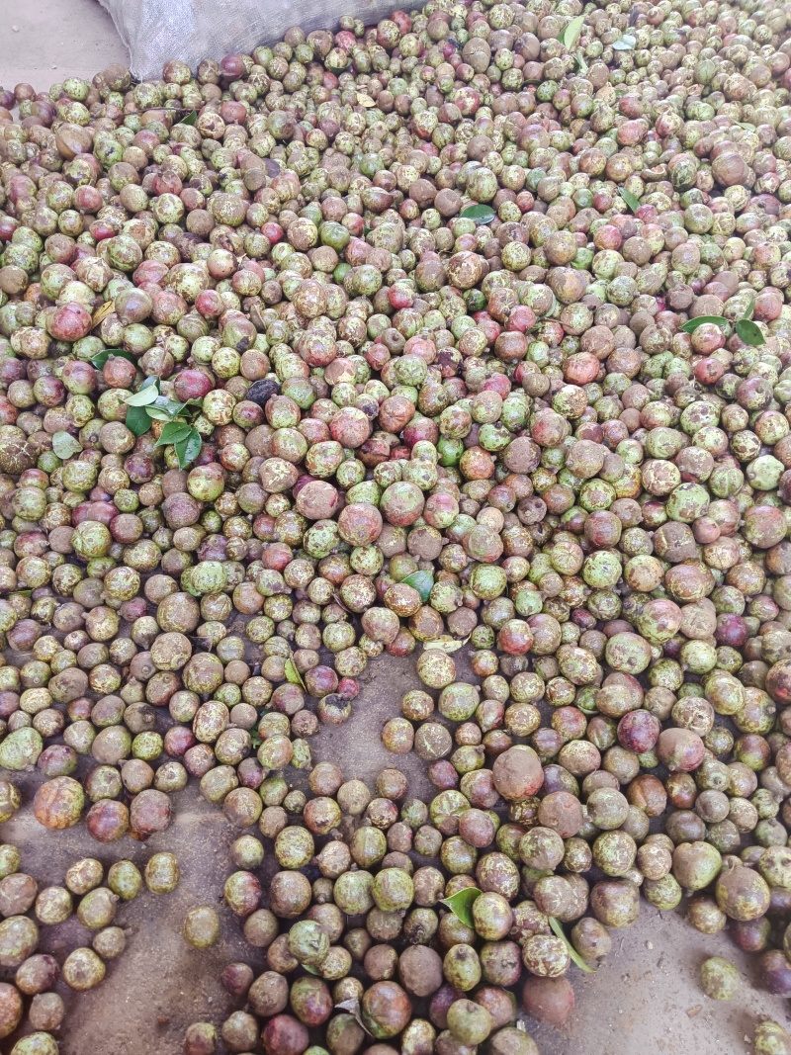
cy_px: 528
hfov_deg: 53.1
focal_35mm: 26
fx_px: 792
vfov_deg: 67.3
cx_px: 396
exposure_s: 1/100
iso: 369
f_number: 1.8
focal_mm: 4.05
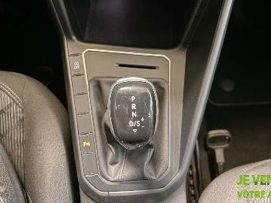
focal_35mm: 30
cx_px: 139
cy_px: 86
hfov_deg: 60.0
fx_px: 235
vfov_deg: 46.6
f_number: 1.6
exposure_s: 1/23
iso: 1000
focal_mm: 5.96
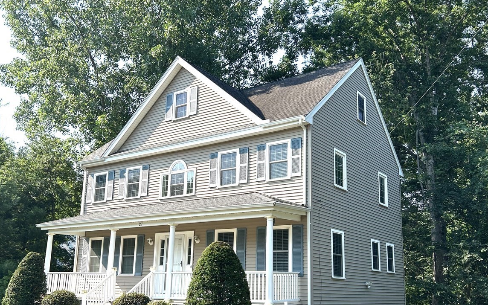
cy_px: 183
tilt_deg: +12.3
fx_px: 492
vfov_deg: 34.3
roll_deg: -1.3
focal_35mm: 37
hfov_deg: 52.7
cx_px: 245
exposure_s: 1/2123
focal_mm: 5.7
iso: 50
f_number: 1.5
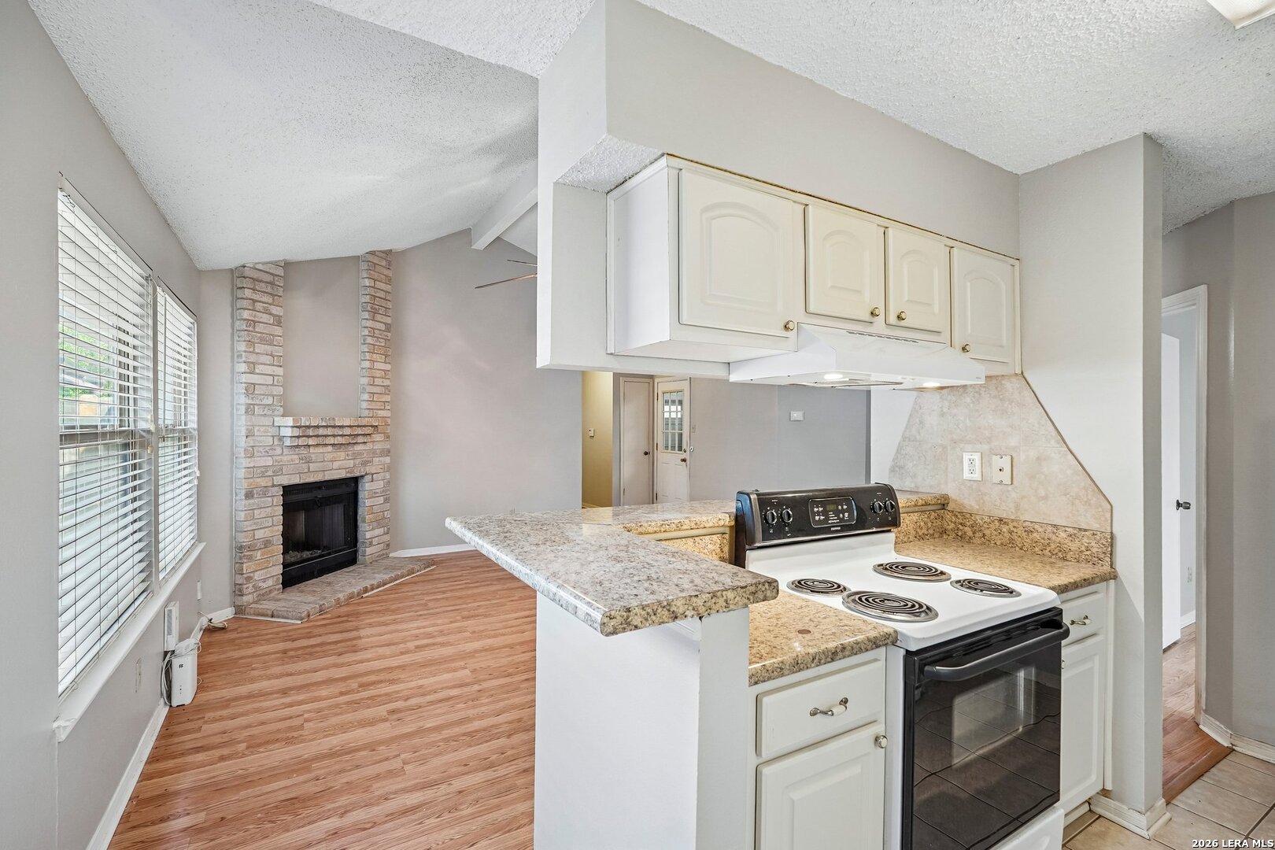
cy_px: 425
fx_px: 584
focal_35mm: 16
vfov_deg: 72.1
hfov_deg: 95.0
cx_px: 638
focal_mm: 16.5
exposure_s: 1/10
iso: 400
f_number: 8
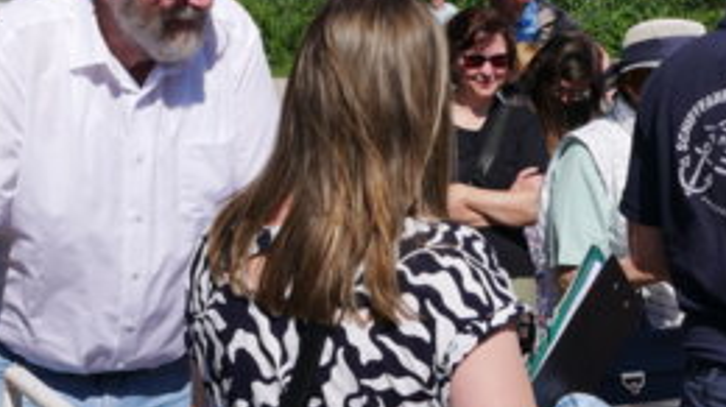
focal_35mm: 94
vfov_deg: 12.7
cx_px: 271
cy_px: -3
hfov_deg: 22.6
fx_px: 1809
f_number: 11
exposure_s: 1/500
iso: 200
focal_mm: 28
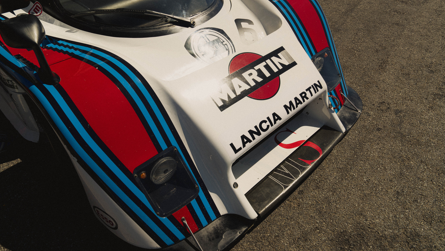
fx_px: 307
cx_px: 225
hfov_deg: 71.9
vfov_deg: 44.3
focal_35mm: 26
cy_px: 139
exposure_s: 1/1250
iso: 400
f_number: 8
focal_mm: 24
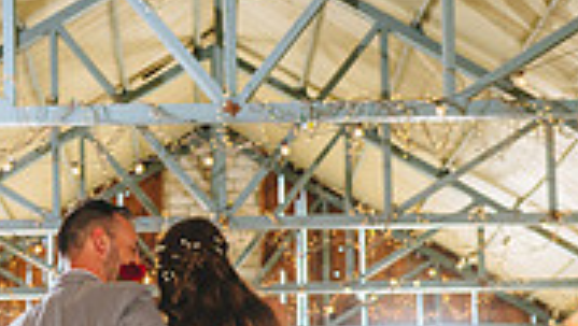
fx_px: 1825
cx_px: 242
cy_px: 476
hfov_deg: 18.0
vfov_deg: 9.9
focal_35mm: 119
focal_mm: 35
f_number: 2.8
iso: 160
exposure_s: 1/160
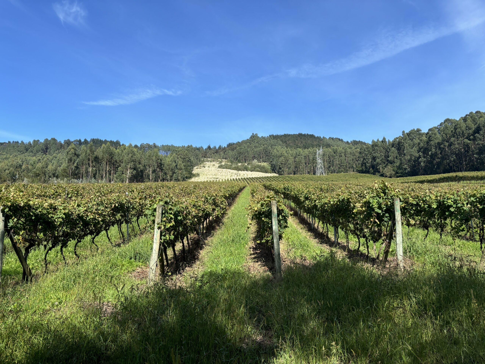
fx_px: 364
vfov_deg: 53.1
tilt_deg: +11.6
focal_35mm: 26
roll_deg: -1.4
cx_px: 242
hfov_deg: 67.3
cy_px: 182
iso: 50
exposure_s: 1/2062
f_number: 1.6
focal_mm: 5.96
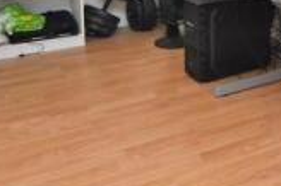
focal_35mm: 60
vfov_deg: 20.2
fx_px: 468
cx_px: 292
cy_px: -73
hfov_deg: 30.6
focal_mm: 10
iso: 800
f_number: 7.1
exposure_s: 1/60
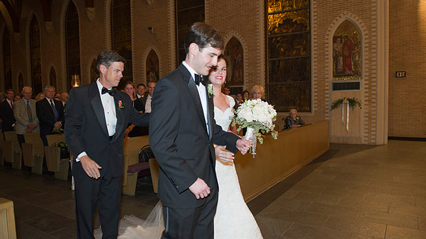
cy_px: 121
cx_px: 216
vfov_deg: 44.3
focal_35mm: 26
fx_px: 294
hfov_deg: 71.9
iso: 1600
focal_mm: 24
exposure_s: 1/100
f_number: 3.2
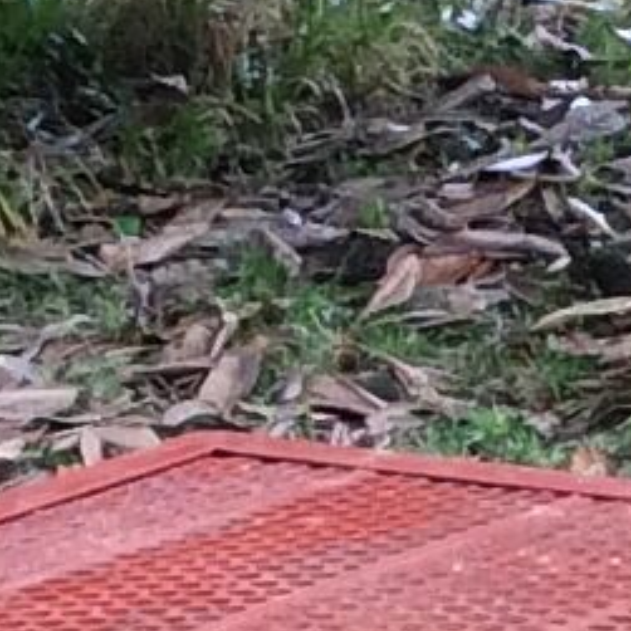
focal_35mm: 292
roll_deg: +2.3
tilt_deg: -24.7
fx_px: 6022
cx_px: 1071
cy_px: 1554
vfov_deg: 5.8
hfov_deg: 5.9
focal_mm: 3.3
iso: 40
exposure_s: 1/100
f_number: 2.4
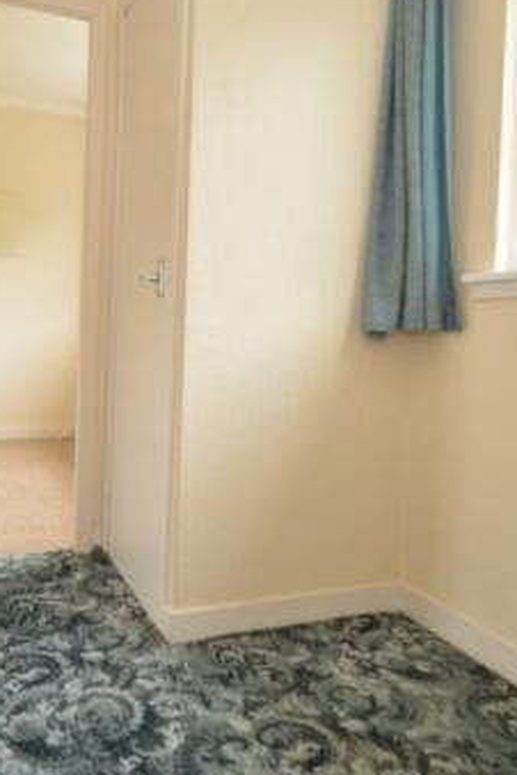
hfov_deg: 44.5
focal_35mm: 29
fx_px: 625
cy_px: 321
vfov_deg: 63.2
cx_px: 188
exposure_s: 1/60
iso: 200
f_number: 4
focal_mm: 10
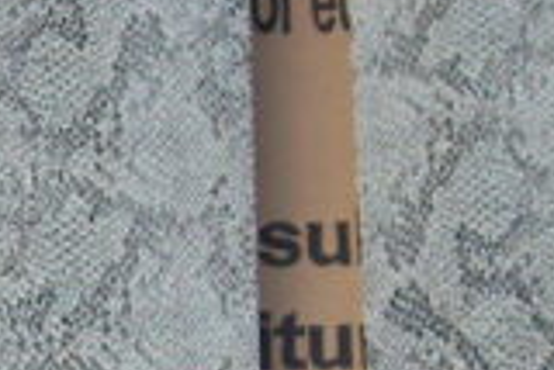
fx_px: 2803
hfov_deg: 11.3
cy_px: 633
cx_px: 208
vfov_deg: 7.4
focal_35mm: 182
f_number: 2.8
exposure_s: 1/350
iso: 80
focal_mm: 6.3
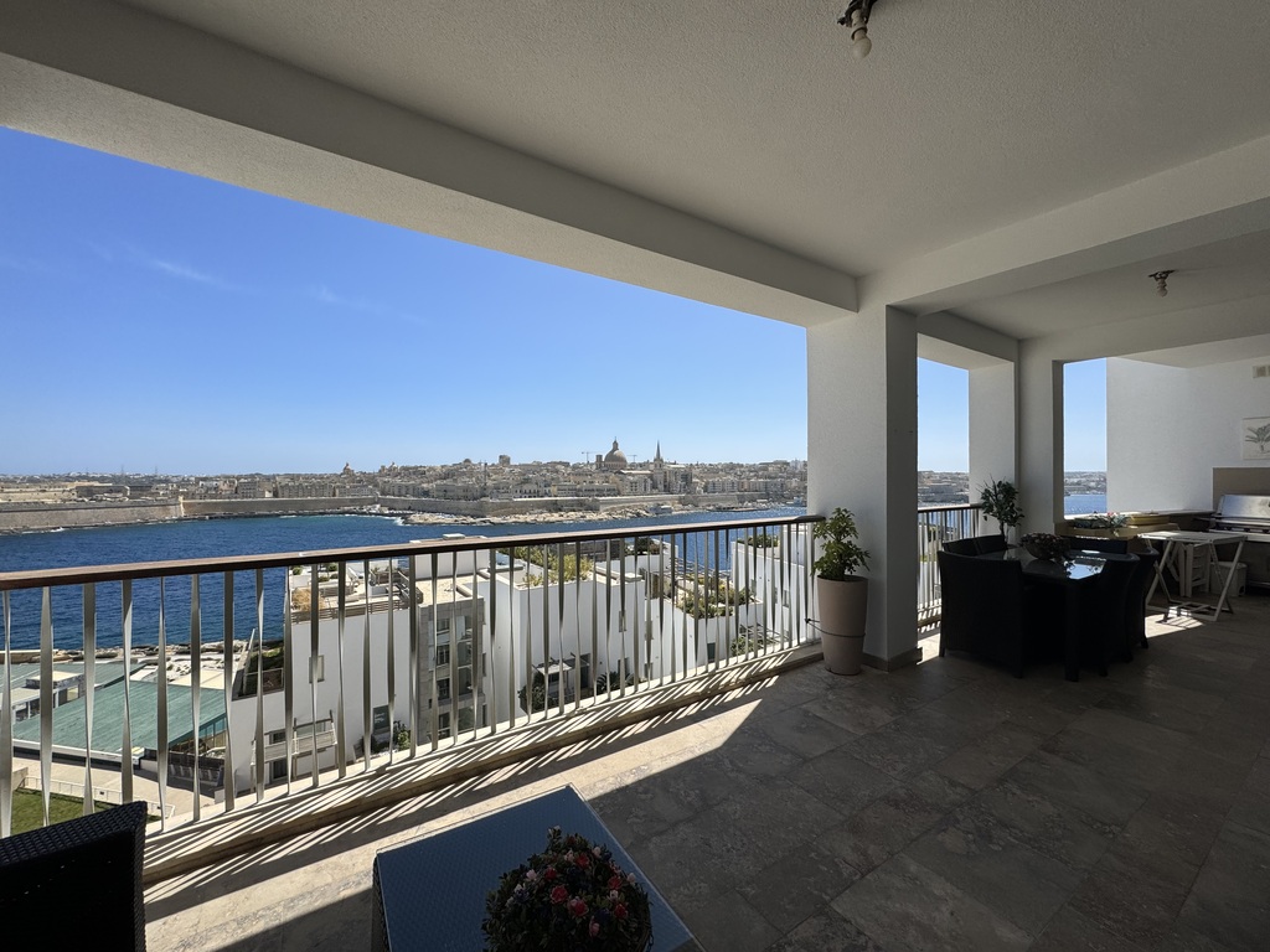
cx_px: 635
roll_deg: -0.4
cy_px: 476
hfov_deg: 102.1
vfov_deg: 85.7
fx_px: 514
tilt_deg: +0.6
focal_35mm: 14
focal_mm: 2.22
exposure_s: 1/2985
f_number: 2.2
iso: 50
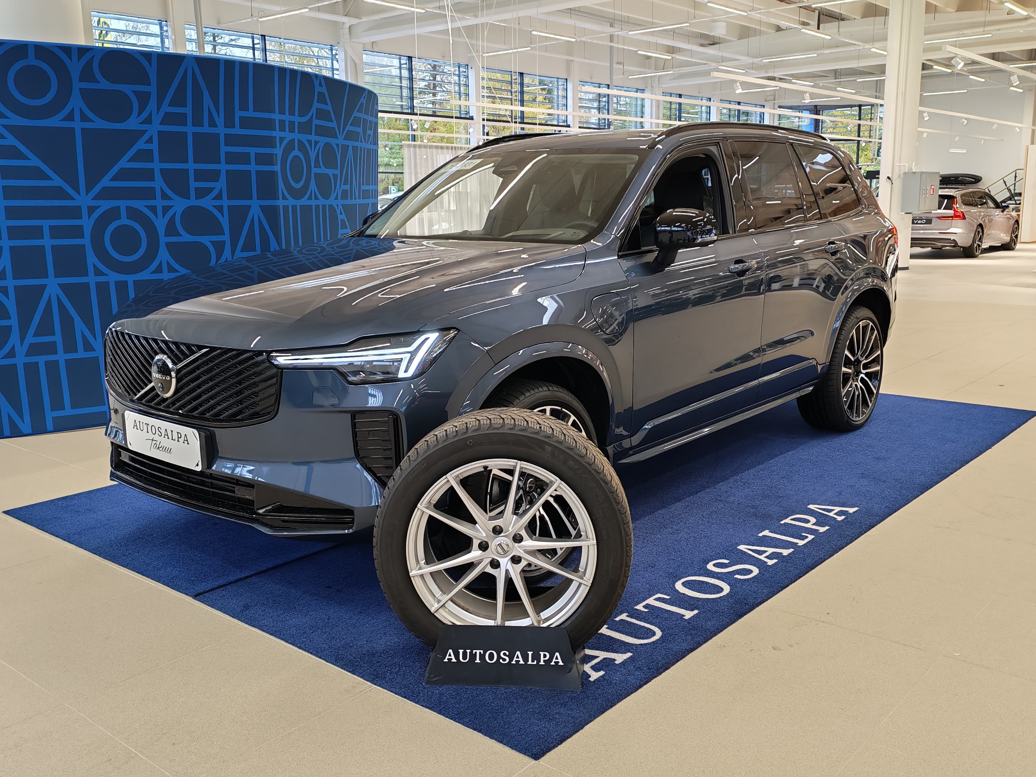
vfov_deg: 42.9
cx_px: 518
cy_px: 388
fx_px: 988
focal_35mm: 33
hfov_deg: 55.4
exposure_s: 1/100
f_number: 1.9
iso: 500
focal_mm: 6.12
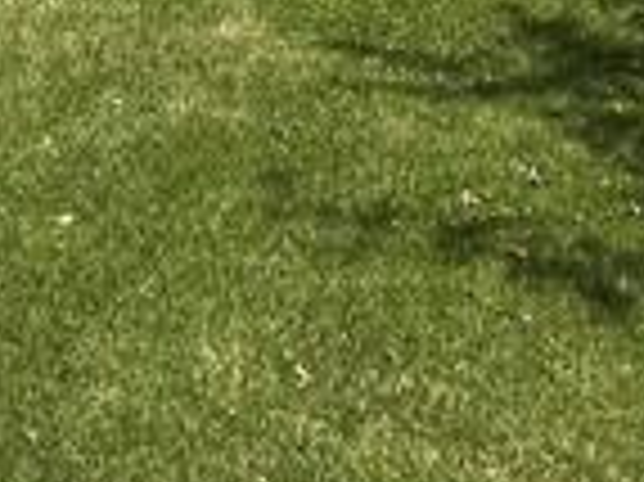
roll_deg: -0.7
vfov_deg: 12.0
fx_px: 1729
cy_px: -748
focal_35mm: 93
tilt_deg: +3.8
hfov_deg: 20.5
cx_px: 27
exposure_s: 1/1449
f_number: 1.8
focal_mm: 1.57
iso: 32
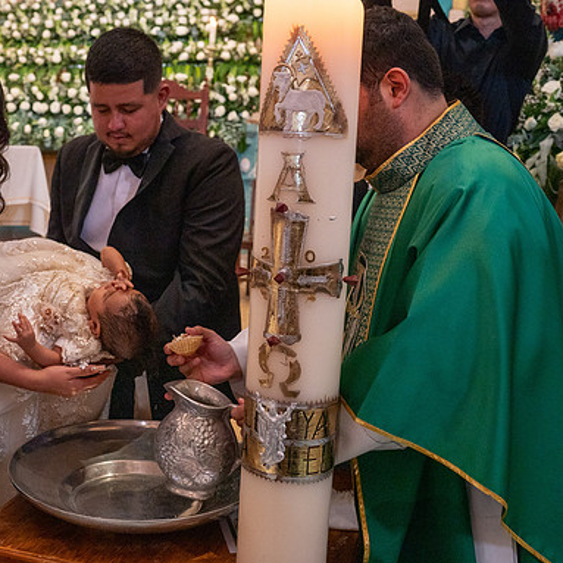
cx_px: 160
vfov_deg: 37.6
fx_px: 828
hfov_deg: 36.9
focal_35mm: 45
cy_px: 282
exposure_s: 1/100
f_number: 5
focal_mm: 35
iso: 2500
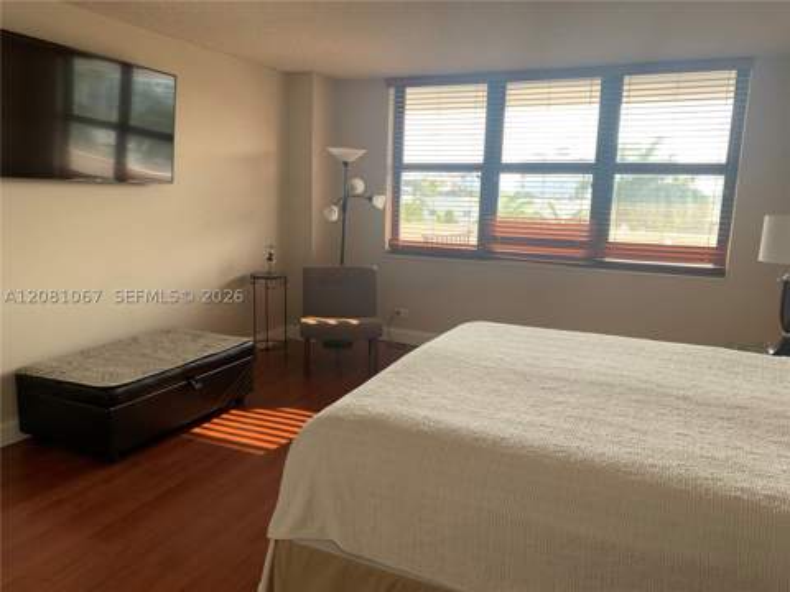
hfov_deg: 67.3
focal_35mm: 26
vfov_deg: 53.1
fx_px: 593
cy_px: 296
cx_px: 395
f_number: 1.8
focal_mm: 4.25
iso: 64
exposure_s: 1/121
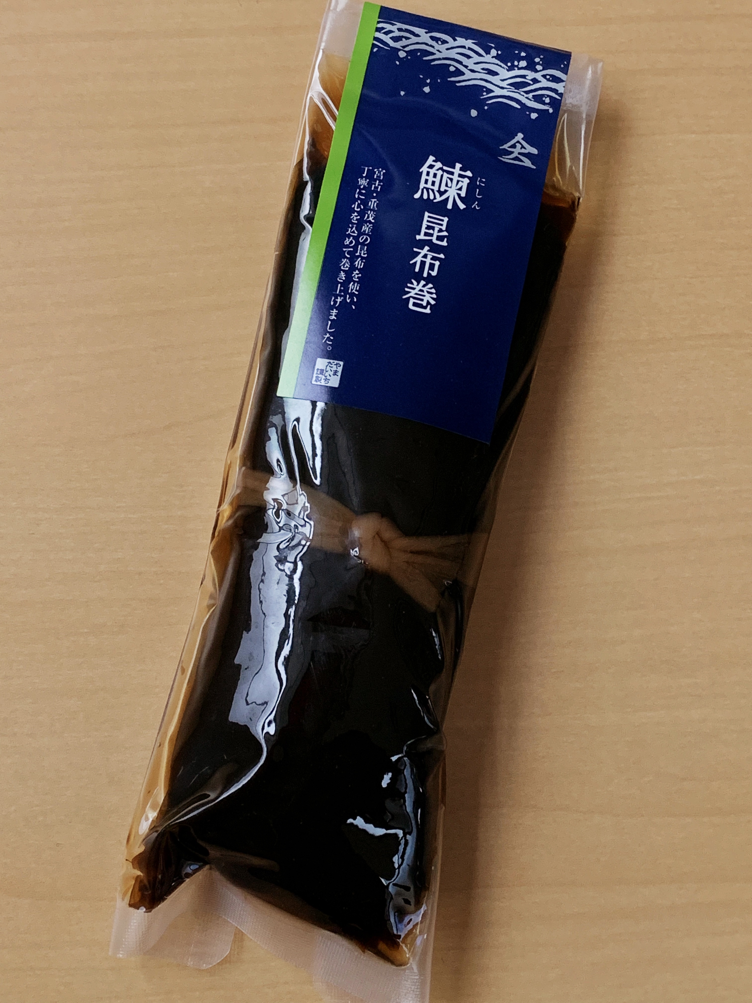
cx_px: 376
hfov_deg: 28.0
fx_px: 1506
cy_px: 502
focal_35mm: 52
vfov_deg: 36.8
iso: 250
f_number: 1.8
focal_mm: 4.25
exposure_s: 1/60
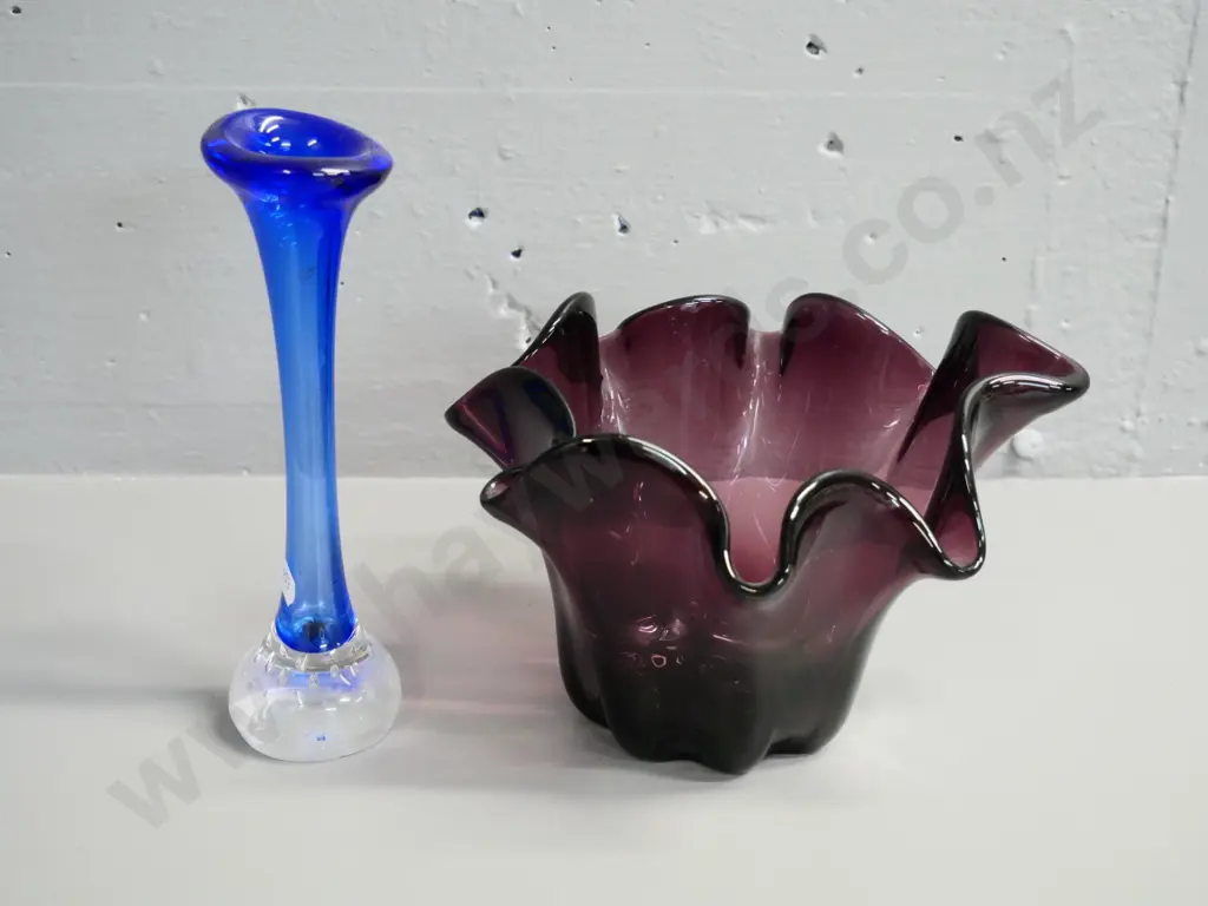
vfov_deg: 29.1
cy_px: 453
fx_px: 1745
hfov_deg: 38.2
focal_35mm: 50
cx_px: 604
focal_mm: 25
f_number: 4.5
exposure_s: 1/60
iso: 3200
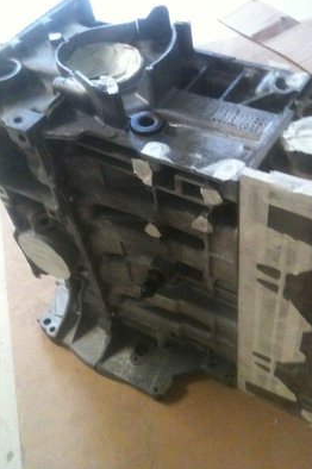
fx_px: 482
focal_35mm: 37
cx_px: 176
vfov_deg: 51.9
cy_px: 232
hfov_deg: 35.8
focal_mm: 3.85
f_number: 2.8
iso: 640
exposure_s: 1/15
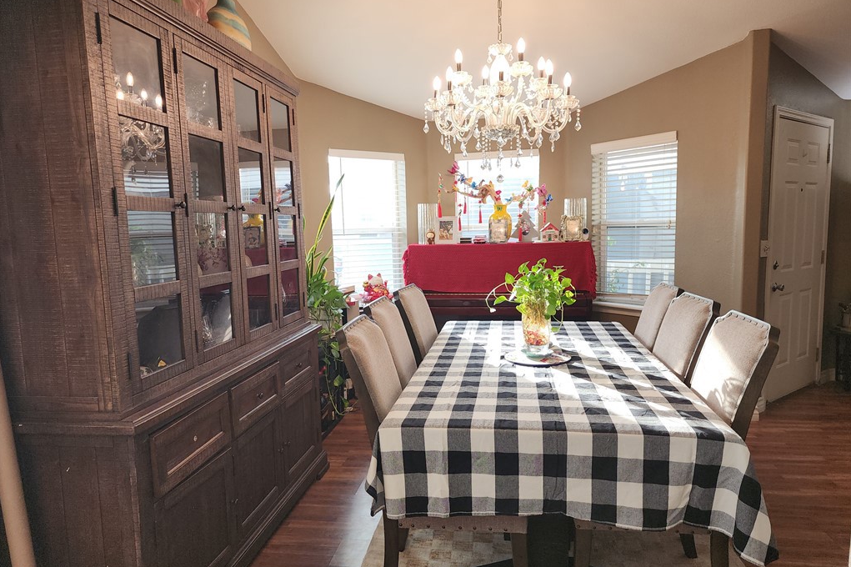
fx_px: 567
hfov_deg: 73.8
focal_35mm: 24
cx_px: 425
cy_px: 283
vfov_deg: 53.1
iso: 50
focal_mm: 6.4
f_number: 1.8
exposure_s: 1/60
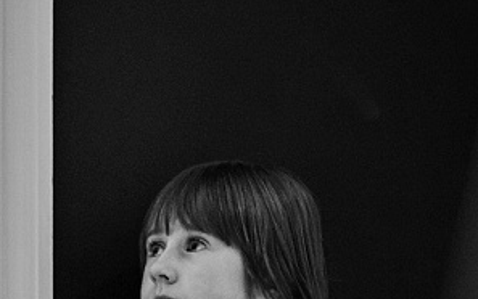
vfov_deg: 9.1
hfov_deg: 14.4
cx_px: 11
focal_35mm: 143
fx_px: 1864
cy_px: 357
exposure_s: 1/320
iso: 2200
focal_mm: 45
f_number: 2.8
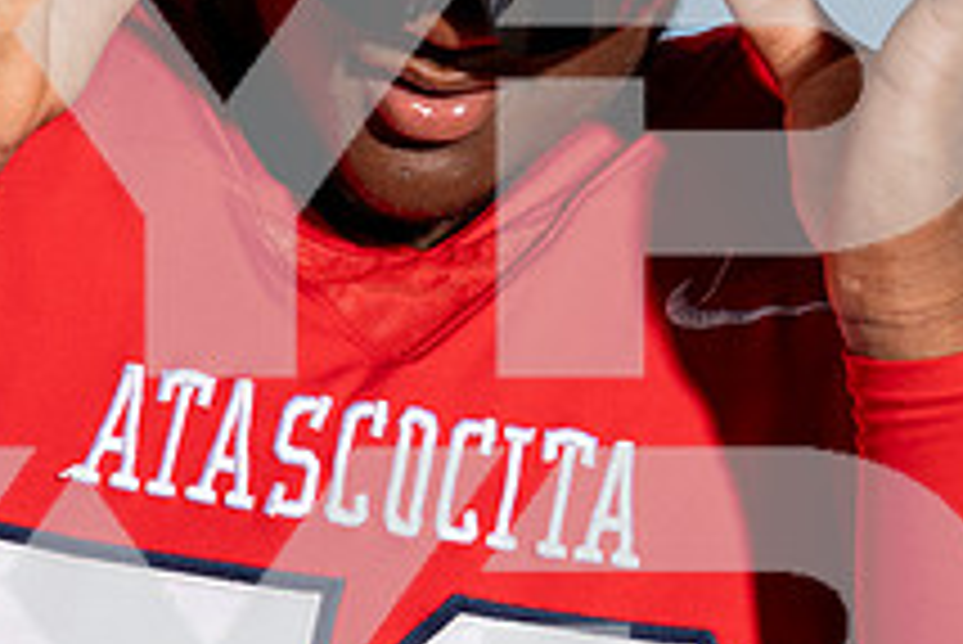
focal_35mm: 138
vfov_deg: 9.9
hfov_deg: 14.8
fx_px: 3694
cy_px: 142
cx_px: 410
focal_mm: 51
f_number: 10
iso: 160
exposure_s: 1/250
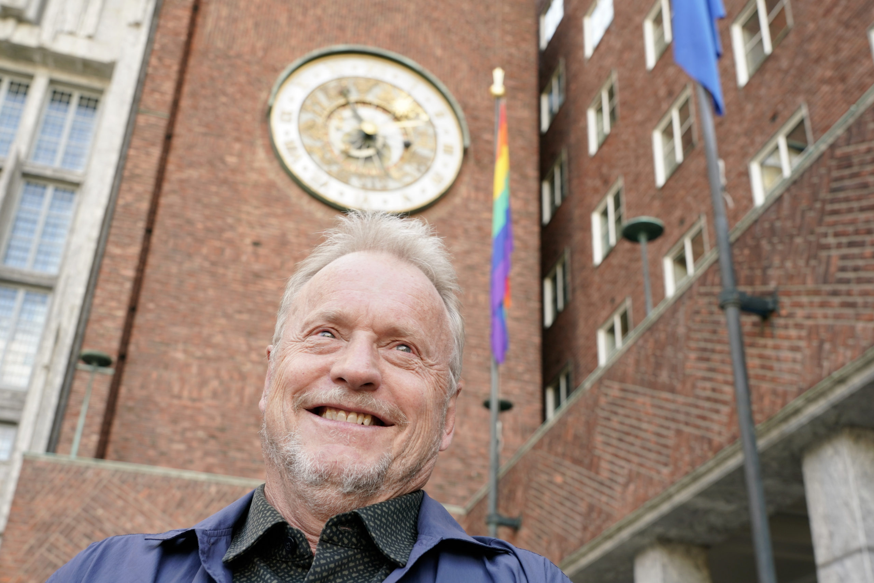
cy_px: 292
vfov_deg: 33.4
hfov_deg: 48.5
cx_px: 437
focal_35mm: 40
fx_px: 971
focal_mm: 40
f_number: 8
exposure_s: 1/80
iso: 500
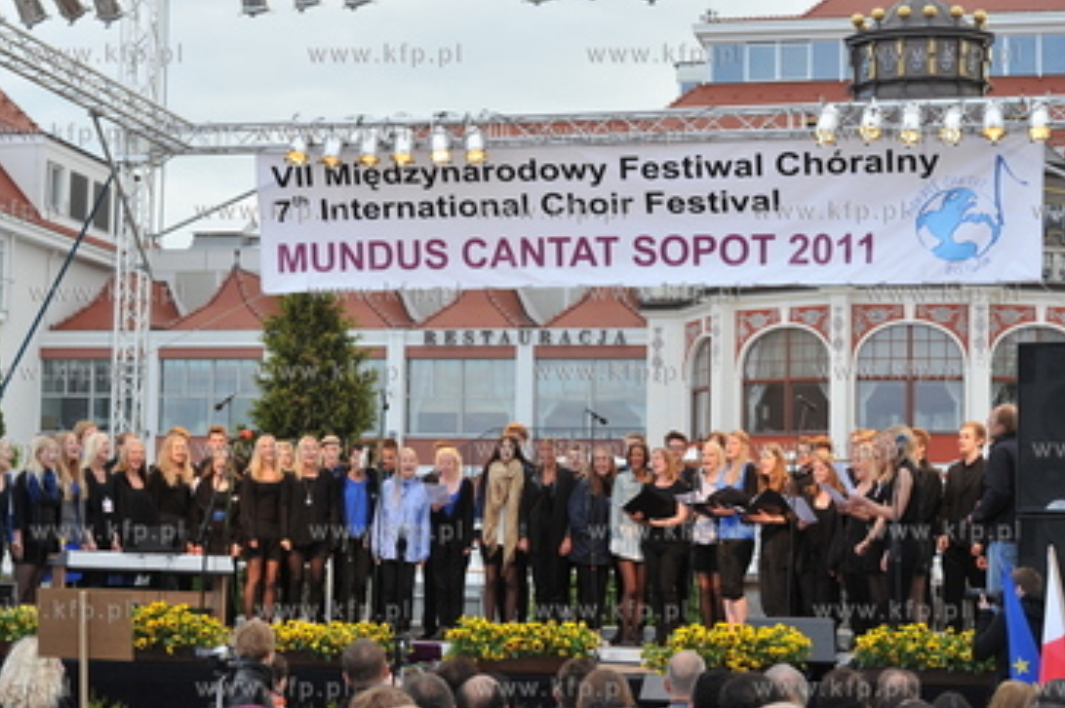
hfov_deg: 26.3
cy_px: 331
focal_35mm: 77
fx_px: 2276
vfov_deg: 17.7
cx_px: 489
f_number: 8
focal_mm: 70
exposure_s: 1/250
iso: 800
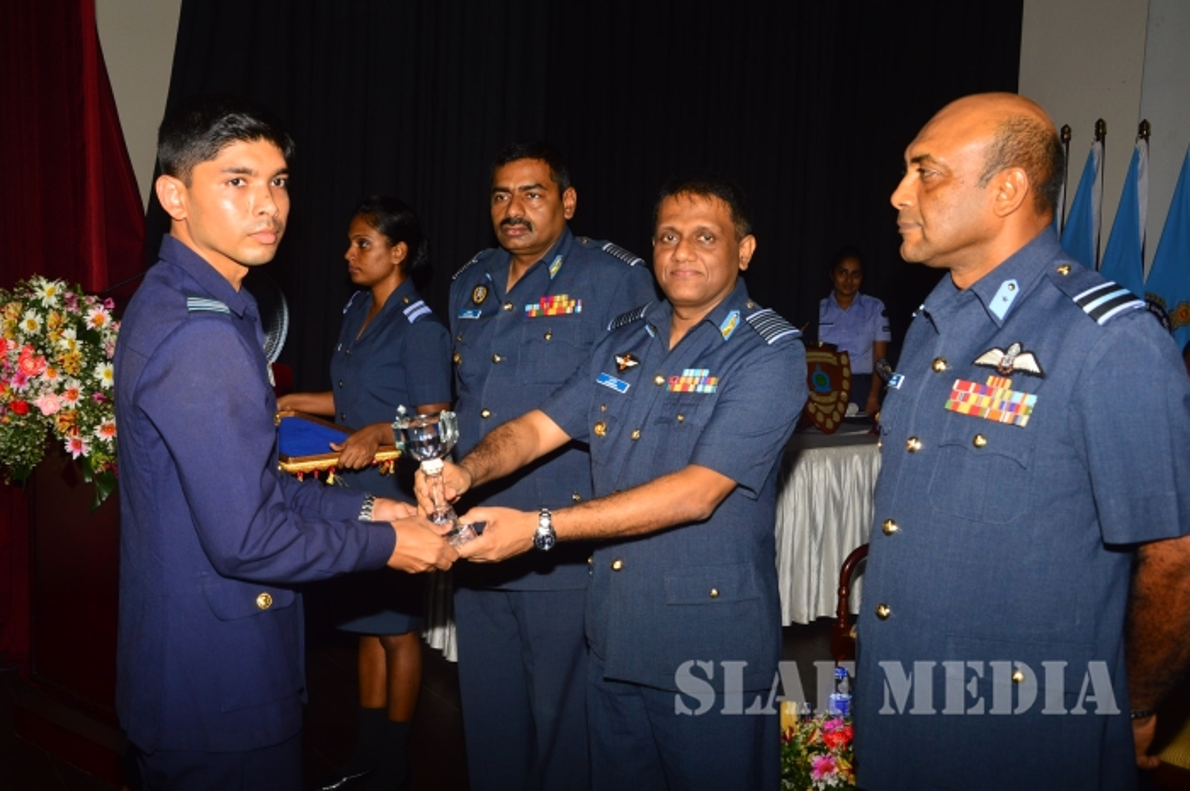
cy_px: 396
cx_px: 595
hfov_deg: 51.3
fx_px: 1238
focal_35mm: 38
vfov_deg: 35.4
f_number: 7.1
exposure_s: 1/200
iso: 200
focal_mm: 25
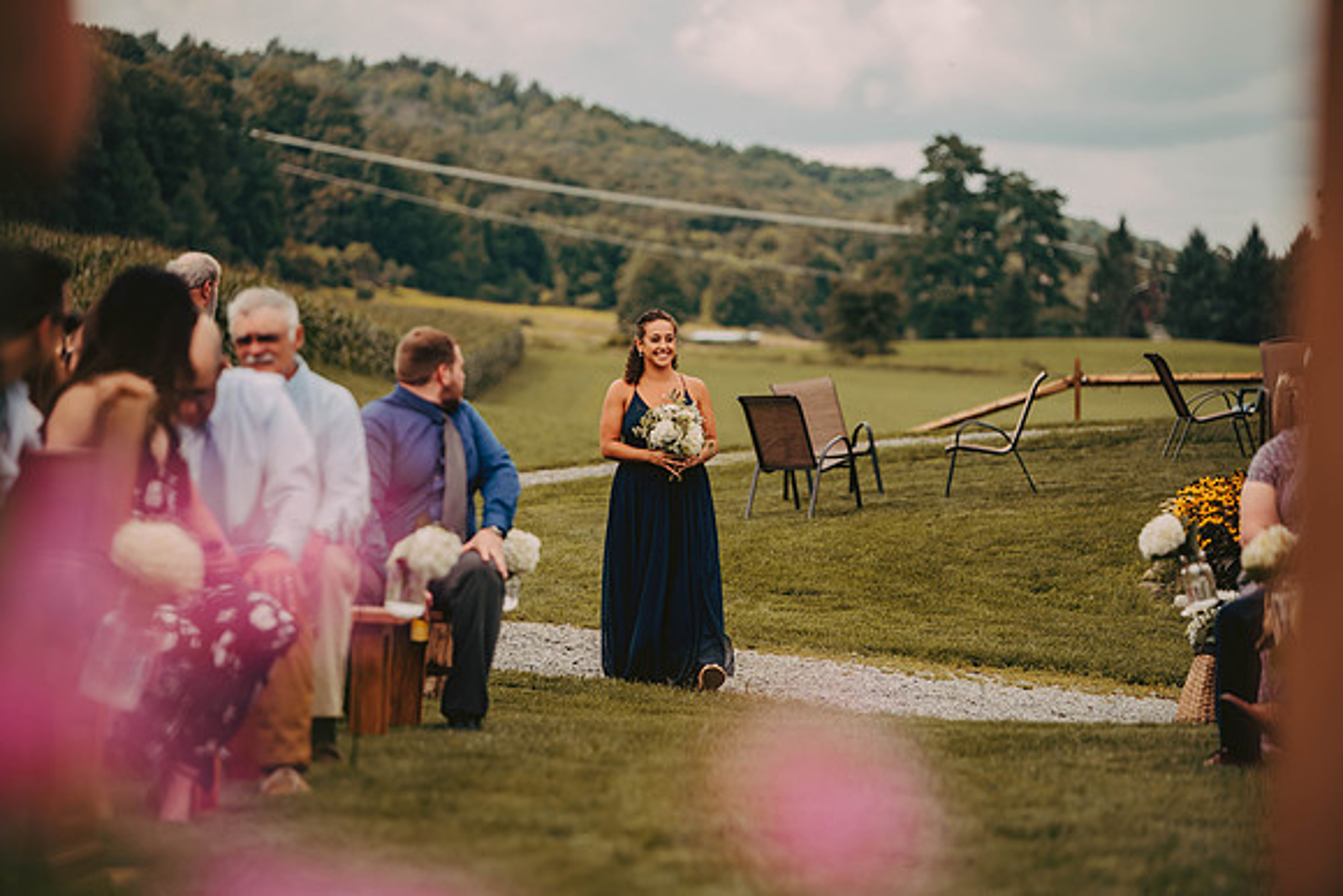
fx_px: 5410
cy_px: 448
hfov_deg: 14.2
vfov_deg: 9.5
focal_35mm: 145
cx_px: 672
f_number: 2.8
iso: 200
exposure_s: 1/1600
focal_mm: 145
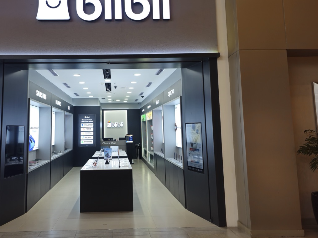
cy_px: 104
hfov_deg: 60.8
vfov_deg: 48.1
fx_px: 266
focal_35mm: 29
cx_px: 119
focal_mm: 6.3
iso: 20
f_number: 1.7
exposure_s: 1/50
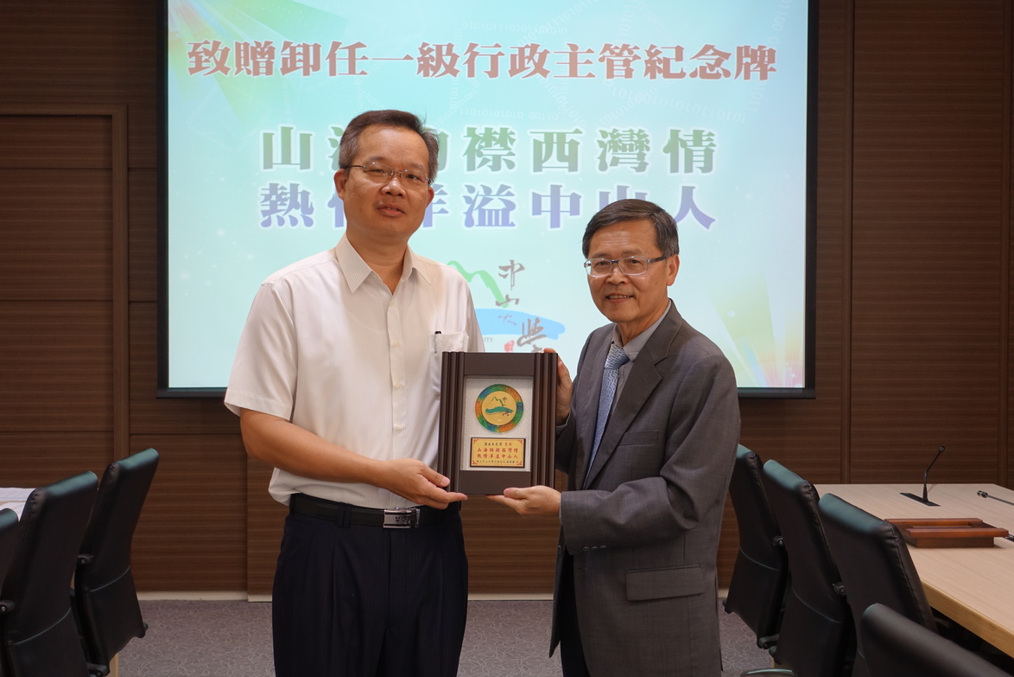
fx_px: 1324
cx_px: 509
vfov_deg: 28.7
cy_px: 338
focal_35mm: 47
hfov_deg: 41.9
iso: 200
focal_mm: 16.84
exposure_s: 1/60
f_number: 2.8
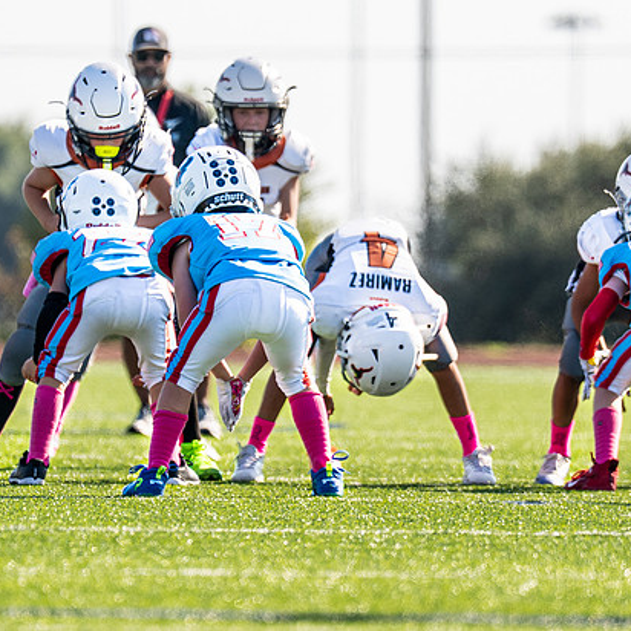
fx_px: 12663
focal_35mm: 614
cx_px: 364
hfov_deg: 2.9
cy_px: 328
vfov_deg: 2.9
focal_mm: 200
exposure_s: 1/1250
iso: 100
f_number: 2.8
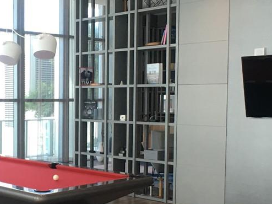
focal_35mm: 94
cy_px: 137
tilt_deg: -3.1
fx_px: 738
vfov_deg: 15.7
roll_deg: -0.4
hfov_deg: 20.6
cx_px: 41
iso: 25
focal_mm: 4.15
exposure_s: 1/30
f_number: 2.2
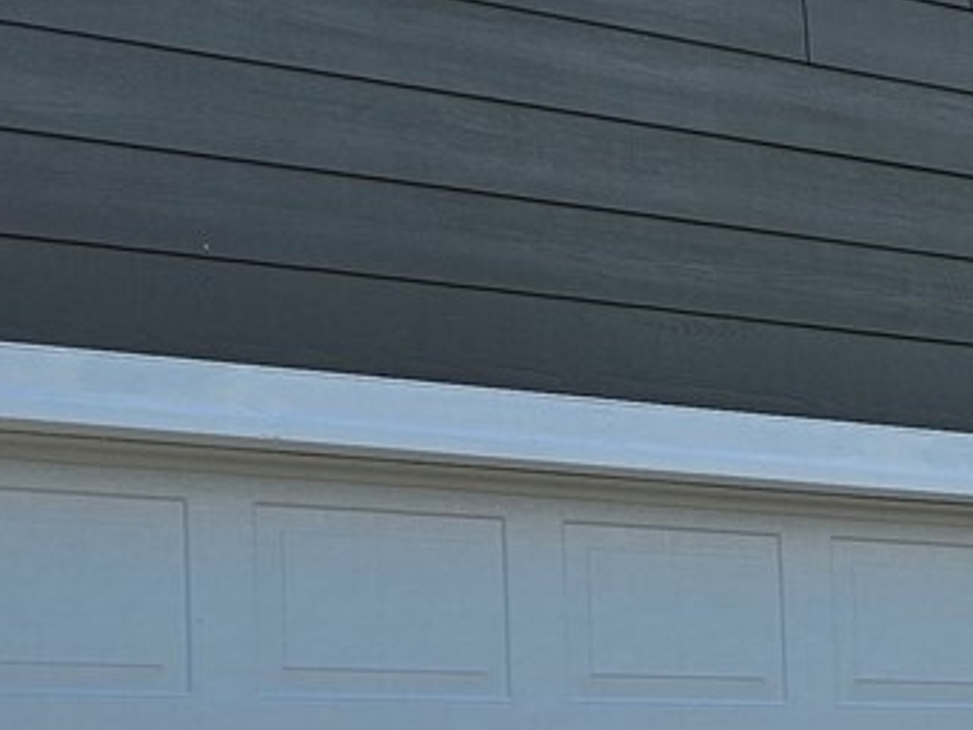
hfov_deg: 17.1
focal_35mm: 108
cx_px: 1264
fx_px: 3037
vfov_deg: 13.5
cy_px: 733
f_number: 1.7
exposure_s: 1/545
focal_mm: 6.3
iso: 10
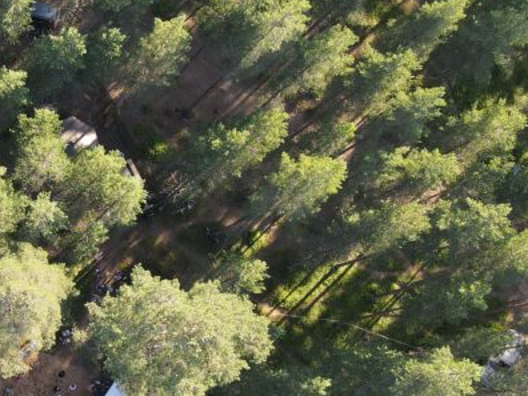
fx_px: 946
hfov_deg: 26.7
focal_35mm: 62
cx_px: -145
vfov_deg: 23.5
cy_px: 280
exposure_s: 1/60
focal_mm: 4.5
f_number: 2.8
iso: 100
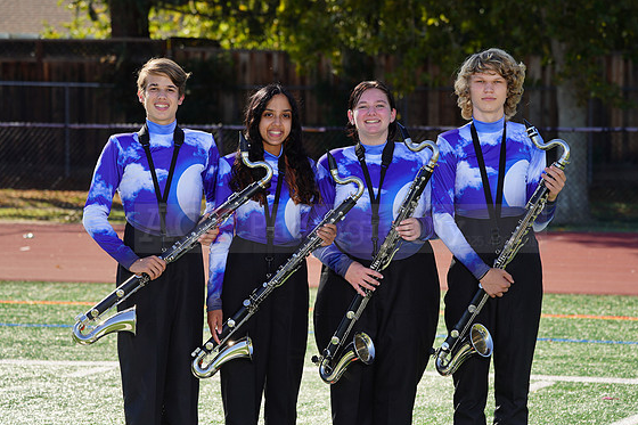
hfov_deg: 11.8
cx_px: 326
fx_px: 3083
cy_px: 219
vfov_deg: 7.9
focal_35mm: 174
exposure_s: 1/200
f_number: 7.1
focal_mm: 168
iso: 100
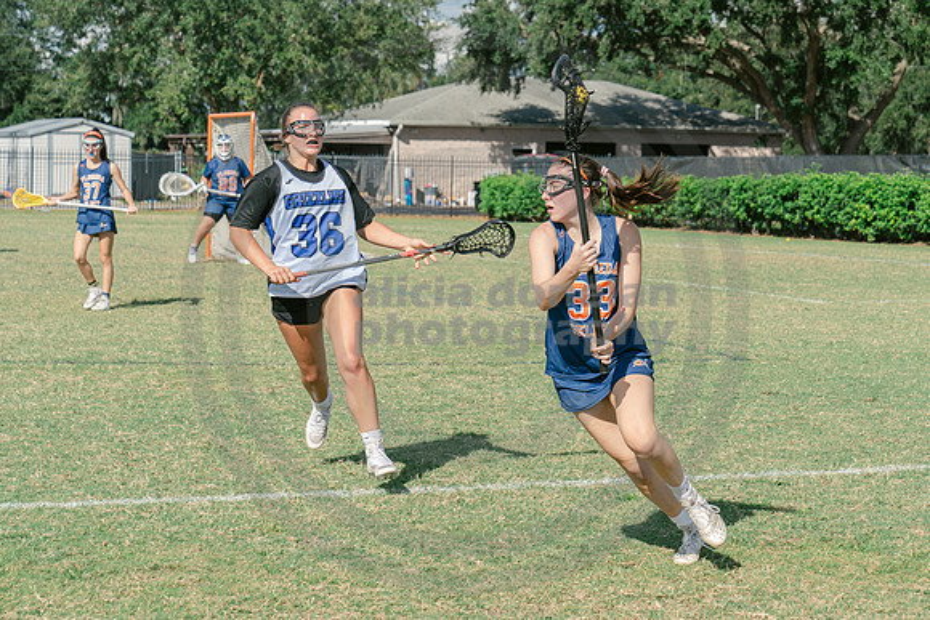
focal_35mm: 91
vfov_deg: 15.0
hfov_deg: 22.3
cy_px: 217
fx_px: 2353
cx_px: 605
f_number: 5.6
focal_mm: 70
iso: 250
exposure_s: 1/1000
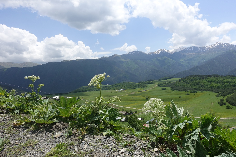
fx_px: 157
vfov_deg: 53.1
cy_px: 78
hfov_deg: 73.7
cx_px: 118
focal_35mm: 24
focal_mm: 8.8
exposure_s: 1/640
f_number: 5.6
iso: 125
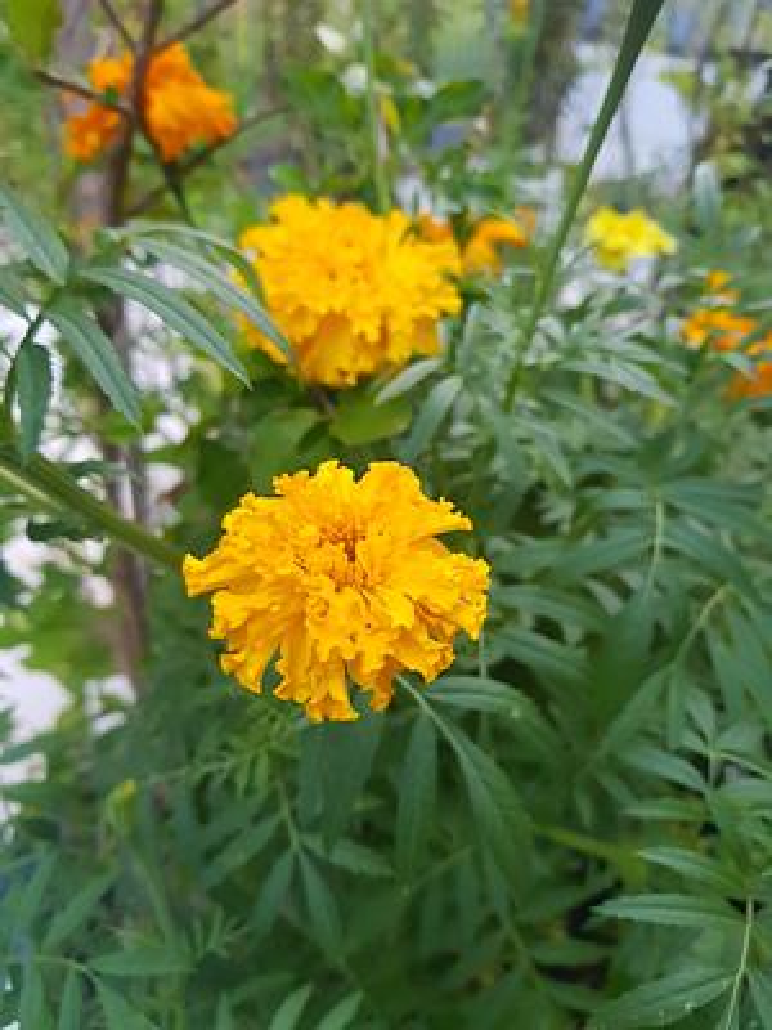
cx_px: 386
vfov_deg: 67.3
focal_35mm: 26
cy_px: 515
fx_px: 773
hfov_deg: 53.1
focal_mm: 4.2
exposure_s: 1/50
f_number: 1.7
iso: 400
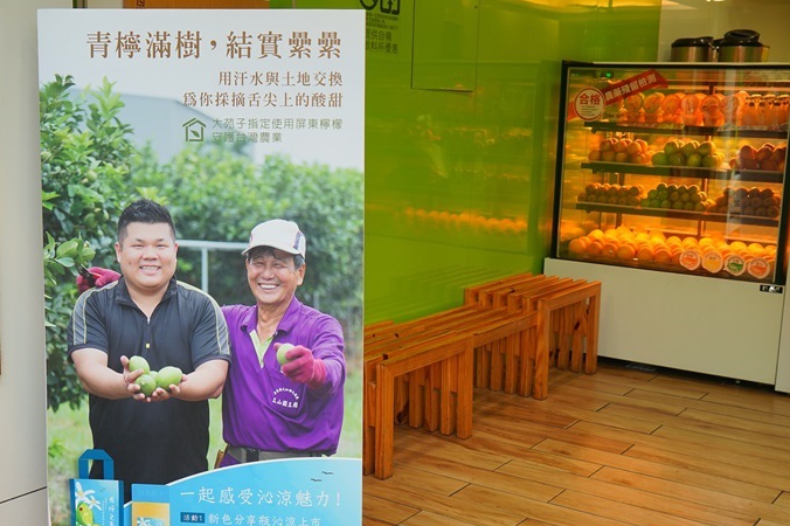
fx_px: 987
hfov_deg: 43.6
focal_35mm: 45
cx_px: 409
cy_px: 304
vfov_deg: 29.8
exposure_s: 1/60
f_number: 5.6
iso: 200
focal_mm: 38
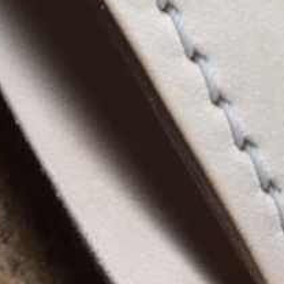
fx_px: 1170
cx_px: 228
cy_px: -360
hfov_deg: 13.8
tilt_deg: -66.8
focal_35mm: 126
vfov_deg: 11.7
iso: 50
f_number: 2.2
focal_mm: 4.15
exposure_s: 1/120
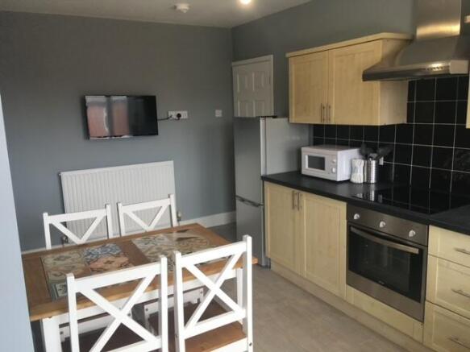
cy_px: 176
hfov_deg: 61.7
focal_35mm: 29
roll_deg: +1.3
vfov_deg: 48.2
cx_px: 235
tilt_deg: -12.1
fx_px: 394
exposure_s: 1/50
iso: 32
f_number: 2.2
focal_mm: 4.15
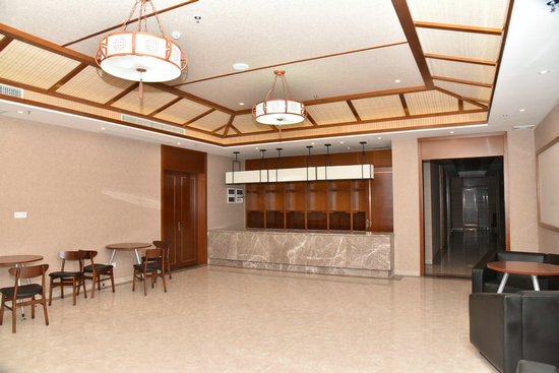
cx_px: 280
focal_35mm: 24
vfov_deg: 53.2
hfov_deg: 73.7
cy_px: 186
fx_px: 373
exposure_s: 1/125
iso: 1250
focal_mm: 24
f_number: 8
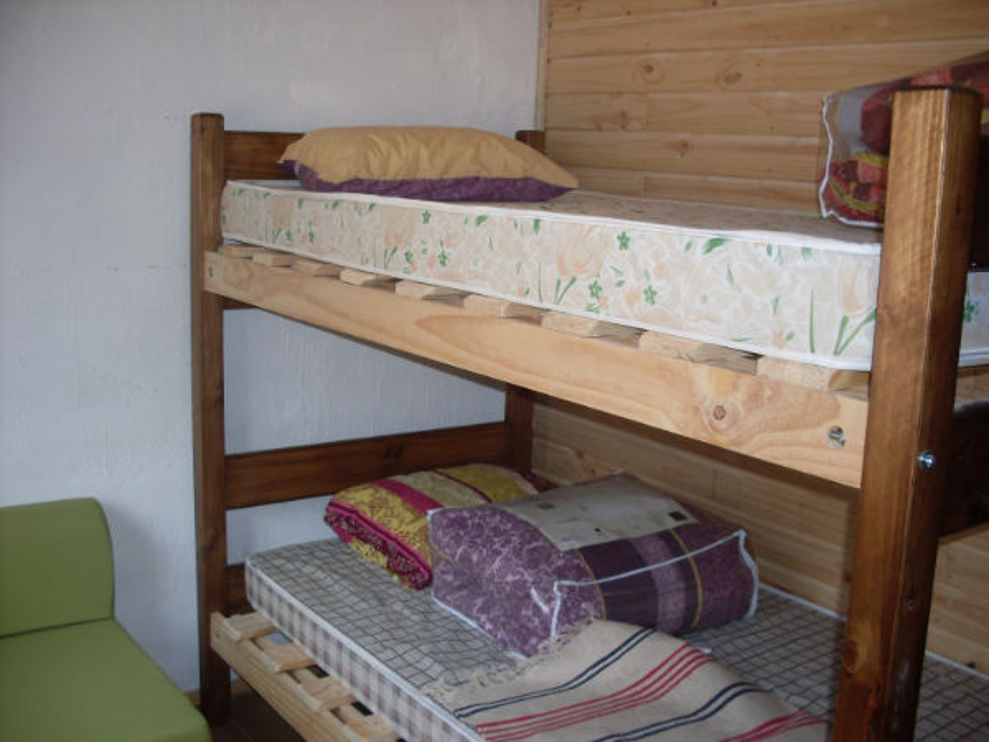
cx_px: 494
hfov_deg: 49.0
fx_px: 1086
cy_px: 371
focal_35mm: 38
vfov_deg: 37.7
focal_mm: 6.3
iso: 100
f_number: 2.8
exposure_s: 1/45
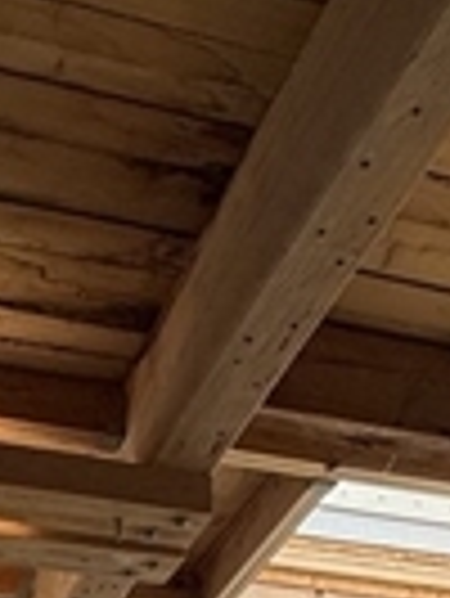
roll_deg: +0.5
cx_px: 135
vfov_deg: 14.2
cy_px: 1497
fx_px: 1402
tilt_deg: -12.6
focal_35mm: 81
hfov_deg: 18.2
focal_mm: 2.22
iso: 64
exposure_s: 1/141
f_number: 2.2
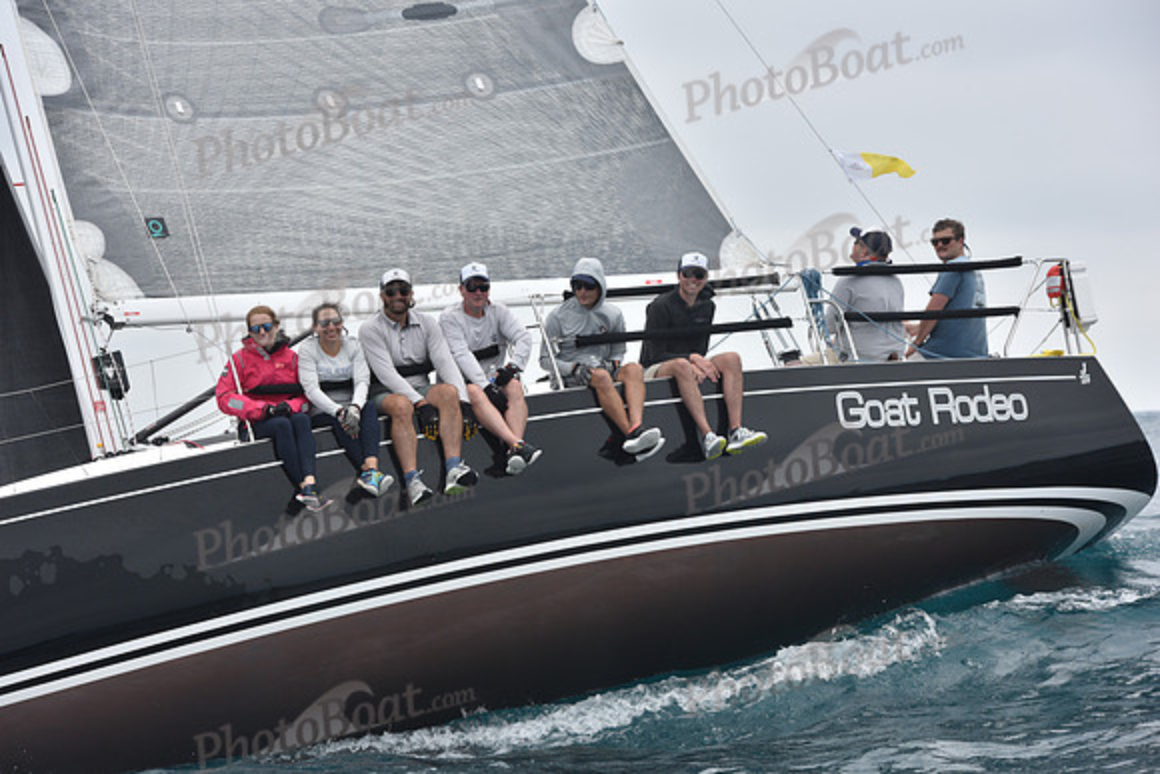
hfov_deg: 16.4
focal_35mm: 125
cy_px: 387
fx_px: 4029
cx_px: 580
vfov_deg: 11.0
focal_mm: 125
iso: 250
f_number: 8
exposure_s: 1/800
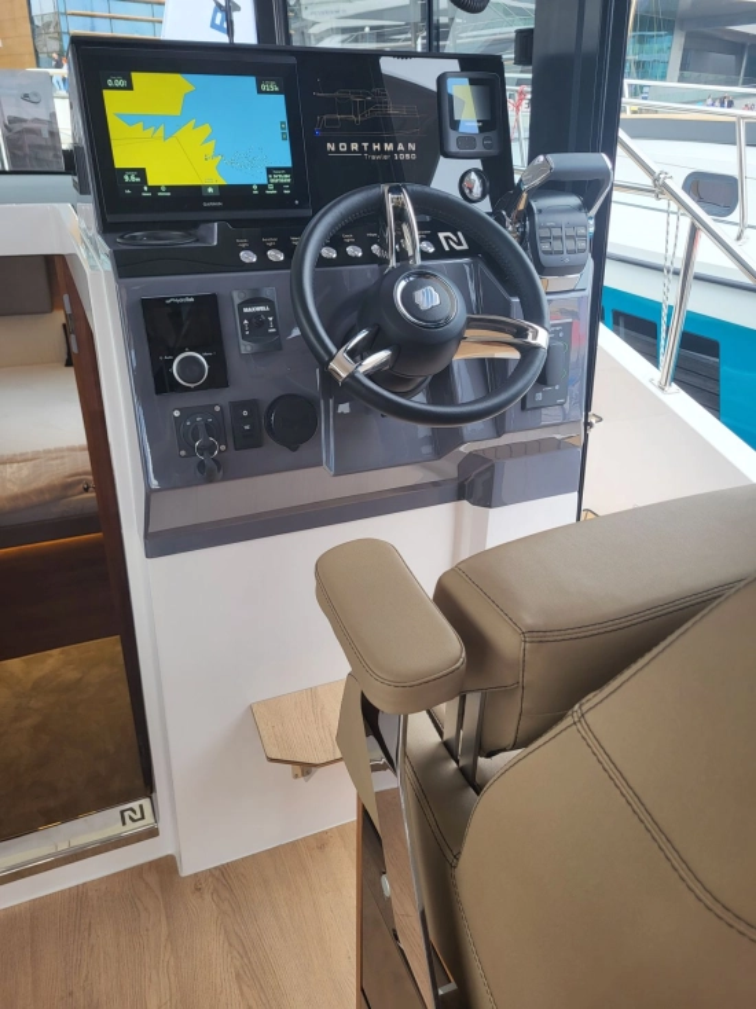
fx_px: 758
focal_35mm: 26
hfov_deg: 53.0
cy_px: 504
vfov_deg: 67.3
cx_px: 378
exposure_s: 1/215
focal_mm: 5.4
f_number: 1.8
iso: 40
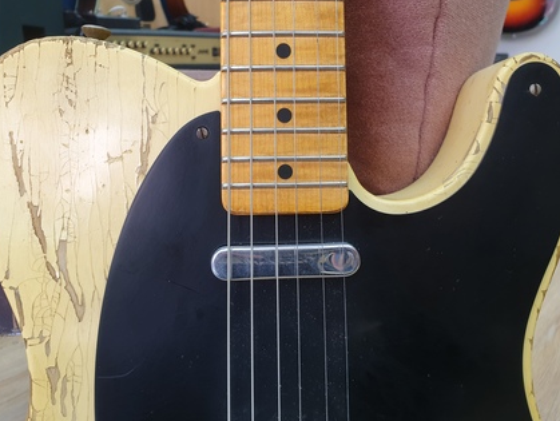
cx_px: 274
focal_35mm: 31
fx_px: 502
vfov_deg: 45.4
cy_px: 180
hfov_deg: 58.3
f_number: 2.4
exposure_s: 1/50
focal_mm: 4.3
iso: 160
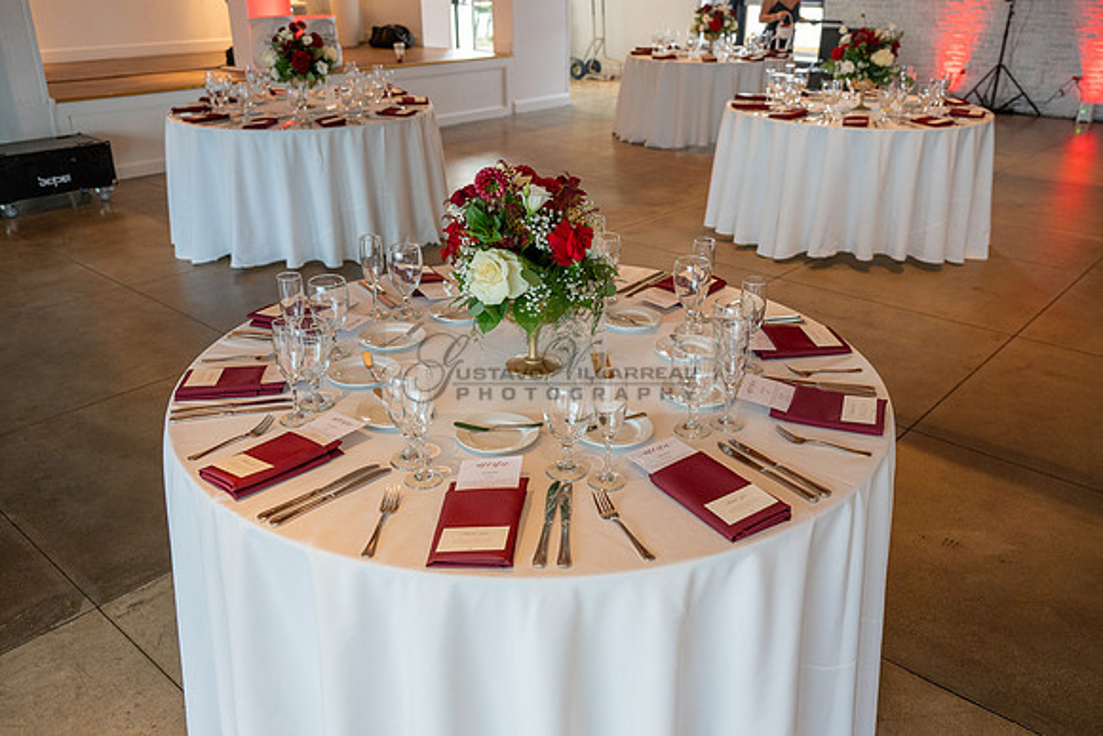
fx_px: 935
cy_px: 368
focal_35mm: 30
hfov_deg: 61.1
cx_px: 552
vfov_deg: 43.0
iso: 1000
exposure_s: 1/160
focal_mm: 30.5
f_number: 4
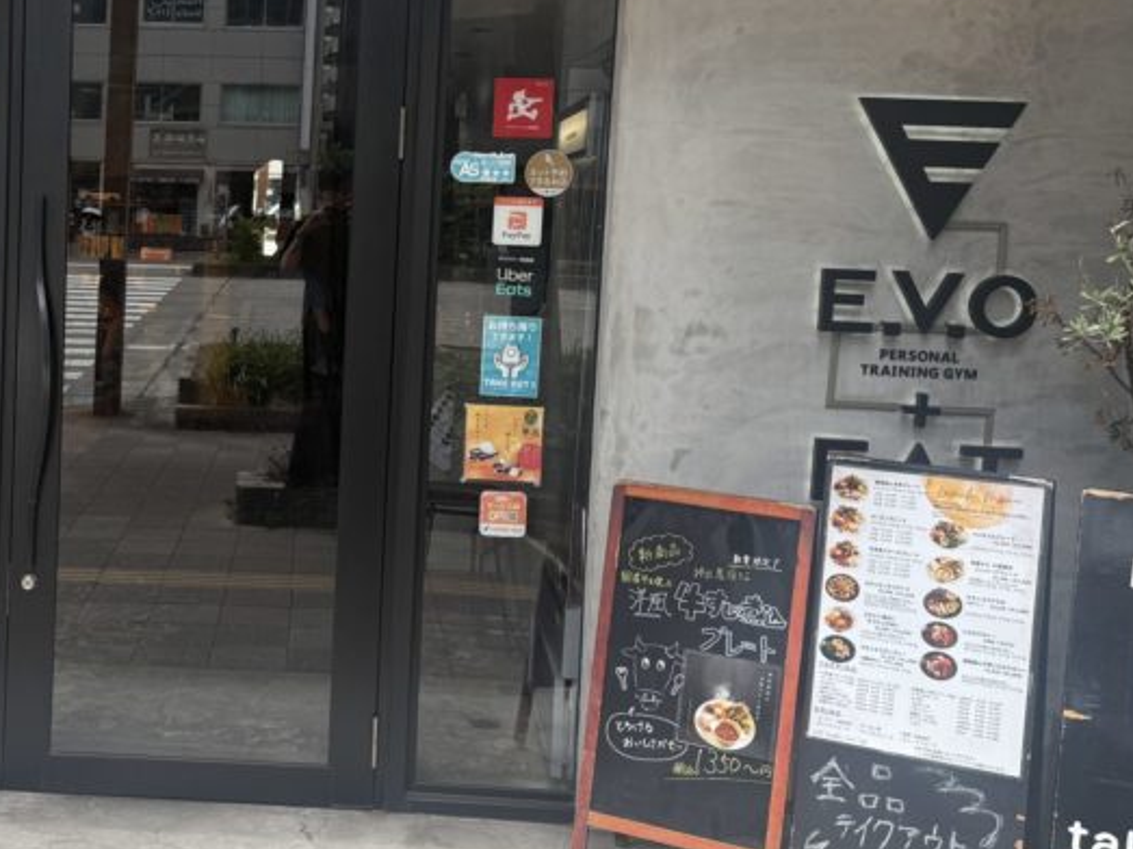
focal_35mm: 47
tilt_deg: -4.2
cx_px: 251
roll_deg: -2.4
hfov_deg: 39.1
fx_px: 1538
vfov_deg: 30.7
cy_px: 312
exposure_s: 1/813
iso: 80
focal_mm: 6.76
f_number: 1.78
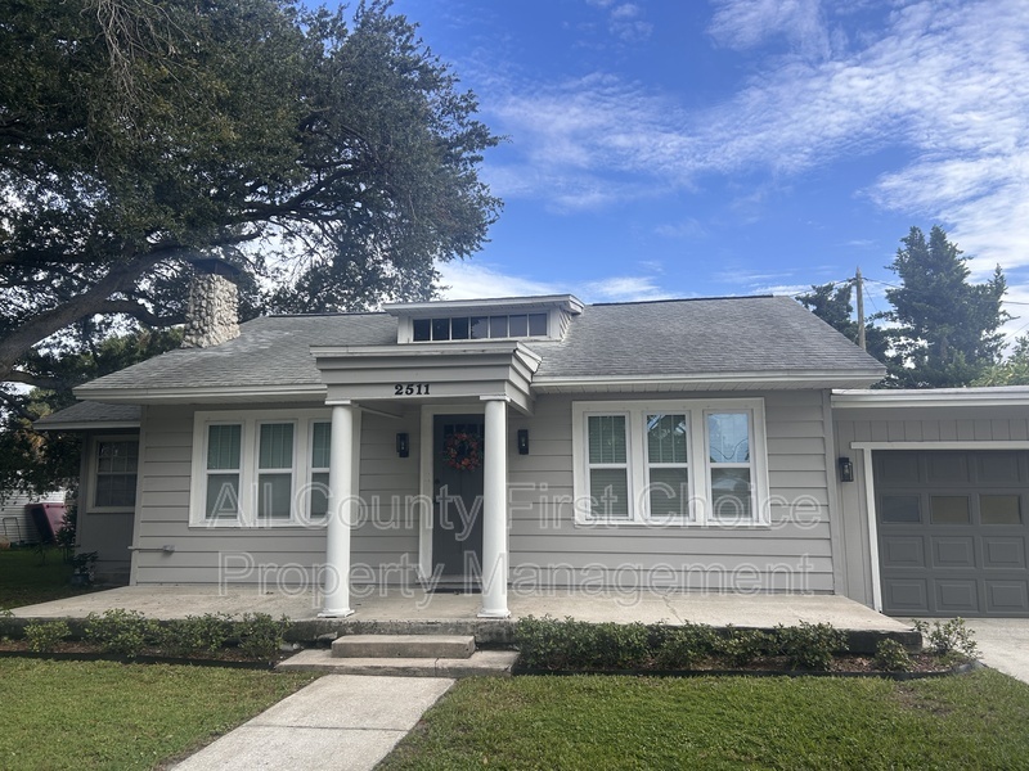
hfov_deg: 67.3
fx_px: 773
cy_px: 386
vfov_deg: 53.1
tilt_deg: +7.8
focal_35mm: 26
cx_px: 514
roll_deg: +0.1
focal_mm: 5.7
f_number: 1.5
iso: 50
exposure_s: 1/1724
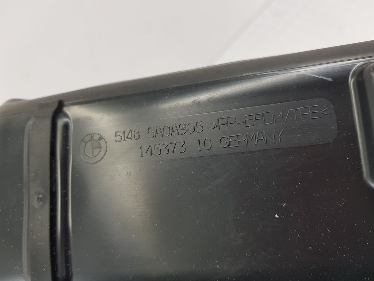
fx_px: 281
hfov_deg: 67.3
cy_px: 140
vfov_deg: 53.1
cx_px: 187
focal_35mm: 26
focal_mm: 4.2
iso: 80
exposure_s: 1/100
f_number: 1.7
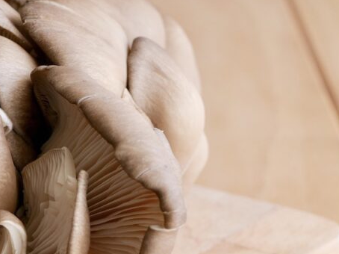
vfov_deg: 8.1
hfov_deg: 10.8
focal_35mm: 182
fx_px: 1781
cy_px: 182
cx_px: 49
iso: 200
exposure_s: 1/20
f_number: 5.6
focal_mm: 43
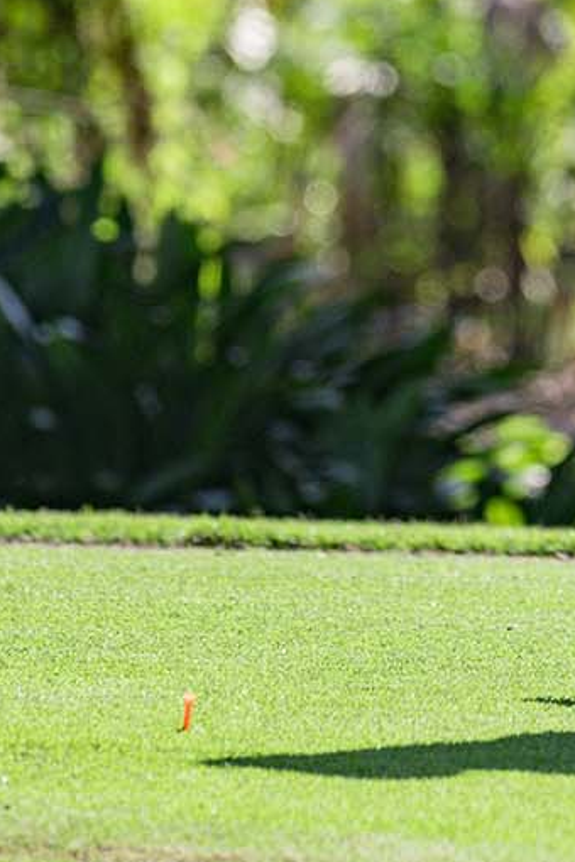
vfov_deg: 1.8
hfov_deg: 1.2
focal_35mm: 1129
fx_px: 27047
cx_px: 807
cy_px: -262
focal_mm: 400
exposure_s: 1/1600
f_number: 7.1
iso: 1000
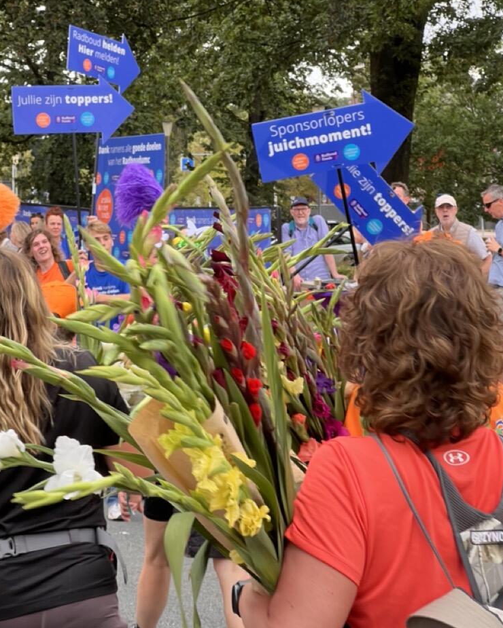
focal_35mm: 104
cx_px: 213
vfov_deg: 18.4
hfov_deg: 14.8
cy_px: 270
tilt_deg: -0.1
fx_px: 1935
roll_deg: -0.2
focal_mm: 9
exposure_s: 1/99
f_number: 2.8
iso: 40
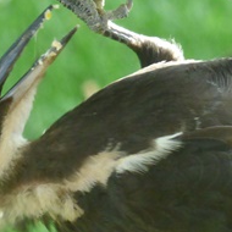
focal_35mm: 1357
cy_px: 92
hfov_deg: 1.3
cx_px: 82
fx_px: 10290
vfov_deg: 1.3
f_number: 5.6
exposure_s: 1/160
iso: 800
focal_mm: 77.02
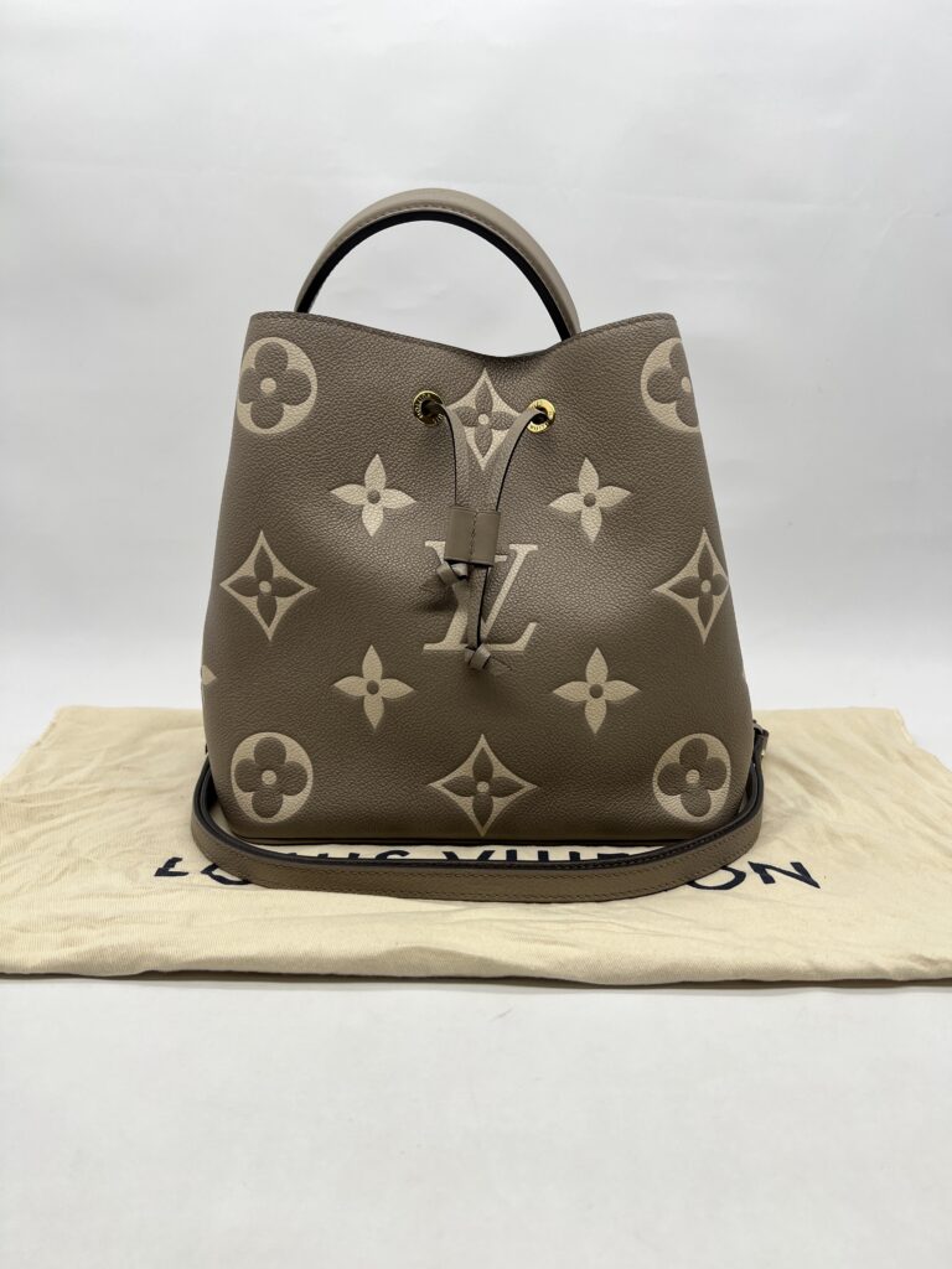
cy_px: 634
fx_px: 953
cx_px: 476
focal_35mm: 26
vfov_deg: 67.3
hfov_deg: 53.1
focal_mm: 5.7
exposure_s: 1/198
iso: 40
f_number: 1.5
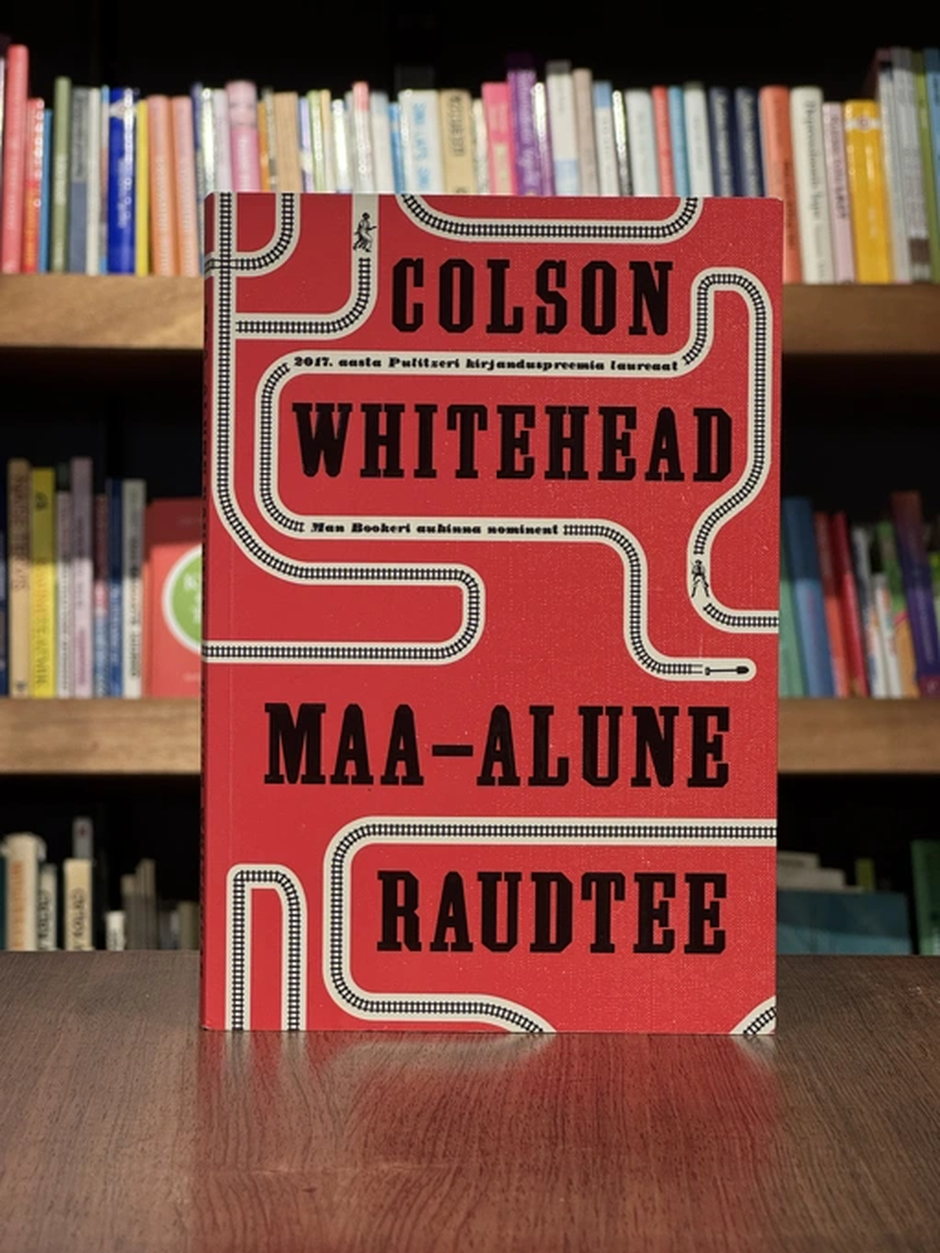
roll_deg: -1.8
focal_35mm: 77
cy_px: 626
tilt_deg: +0.4
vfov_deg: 25.3
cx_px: 470
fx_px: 2787
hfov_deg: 19.1
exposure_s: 1/99
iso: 200
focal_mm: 9
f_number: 2.8
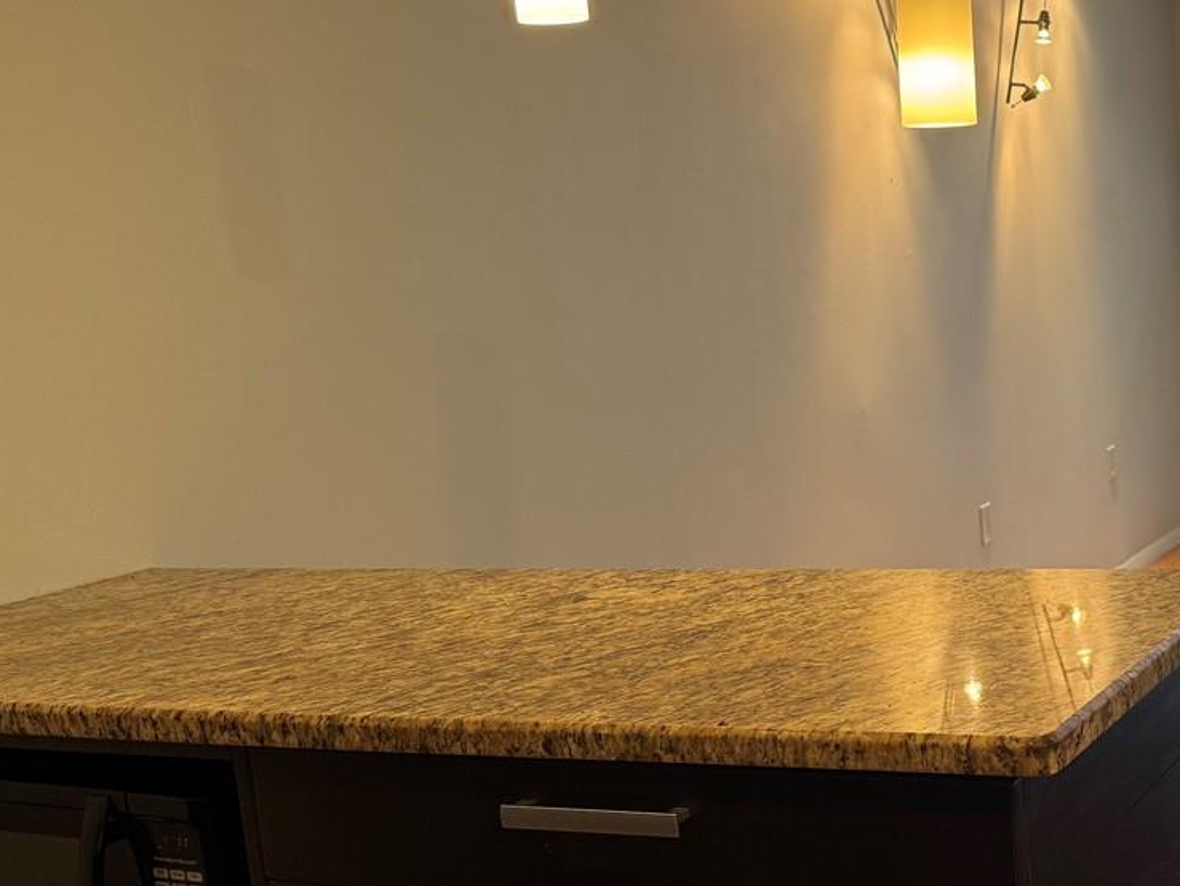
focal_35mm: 52
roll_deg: +3.9
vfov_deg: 28.0
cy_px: 525
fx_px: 1773
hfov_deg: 35.2
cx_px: 1006
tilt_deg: -10.1
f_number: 1.78
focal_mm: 6.76
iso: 125
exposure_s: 1/120
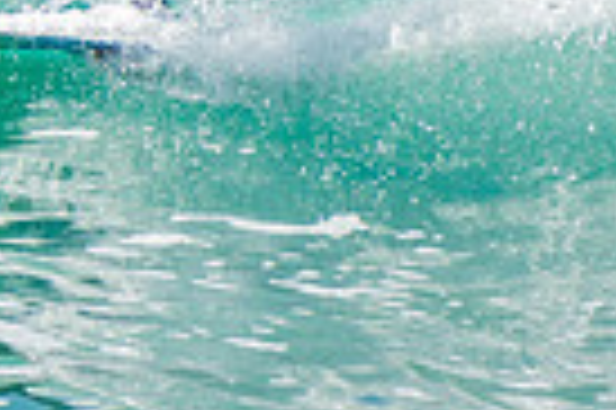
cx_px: -81
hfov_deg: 0.8
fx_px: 43564
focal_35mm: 2549
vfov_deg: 0.5
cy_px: -255
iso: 280
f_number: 5.6
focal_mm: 400
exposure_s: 1/2000
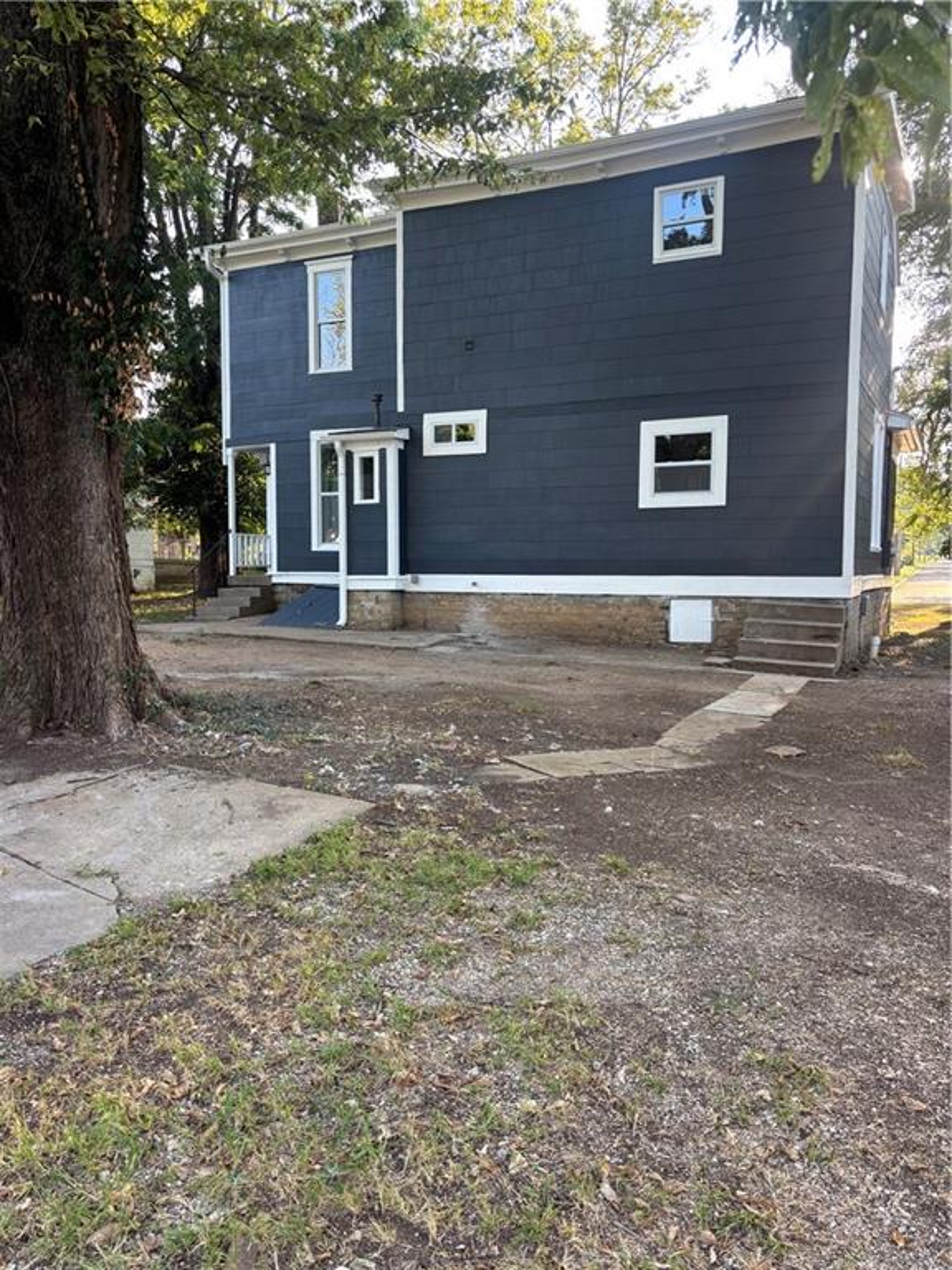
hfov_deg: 53.1
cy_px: 635
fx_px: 953
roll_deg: -0.6
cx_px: 476
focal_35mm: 26
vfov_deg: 67.3
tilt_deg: -3.9
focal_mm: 5.96
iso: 50
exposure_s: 1/173
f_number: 1.6
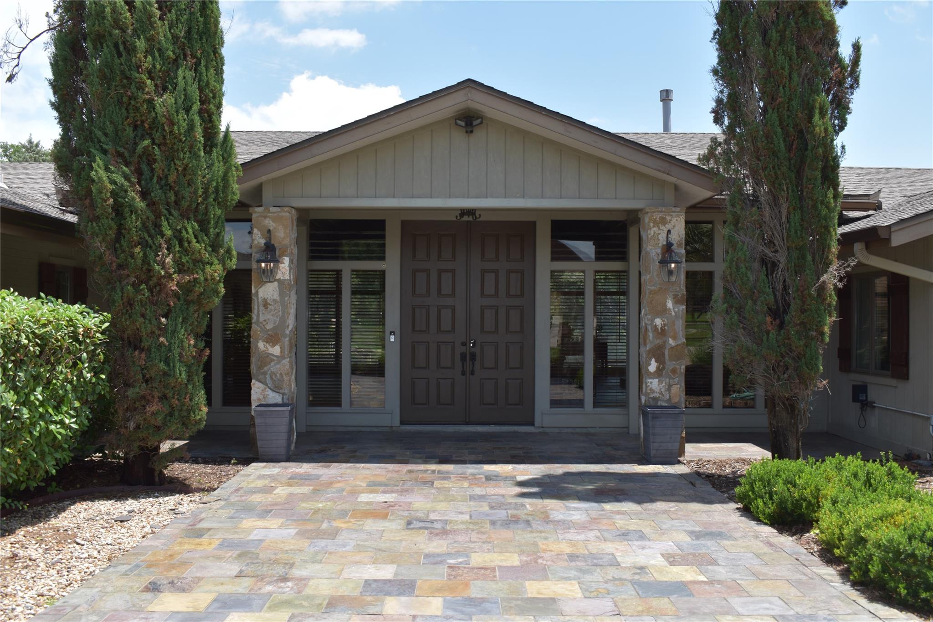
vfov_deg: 40.0
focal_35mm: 33
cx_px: 466
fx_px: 855
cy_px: 311
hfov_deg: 57.2
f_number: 8
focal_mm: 22
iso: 100
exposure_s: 1/200
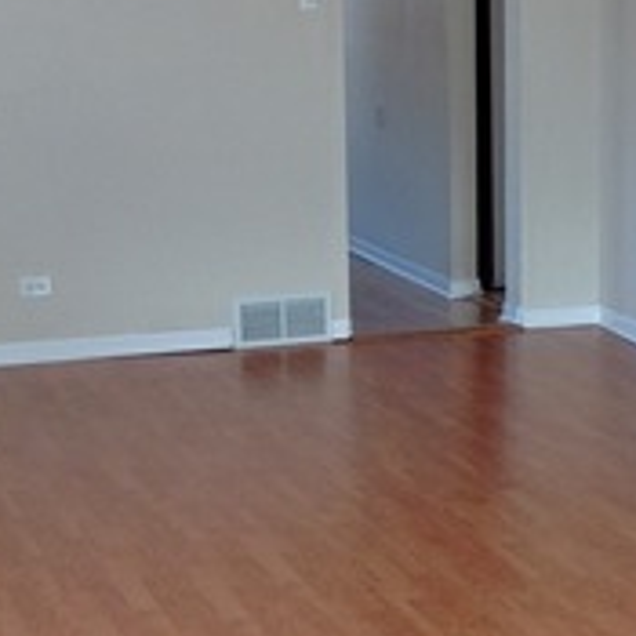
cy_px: 316
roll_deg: -1.6
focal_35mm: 113
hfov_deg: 15.4
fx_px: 2349
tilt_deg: -10.2
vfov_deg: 15.4
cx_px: 472
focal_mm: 4.28
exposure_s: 1/40
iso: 50
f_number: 2.4
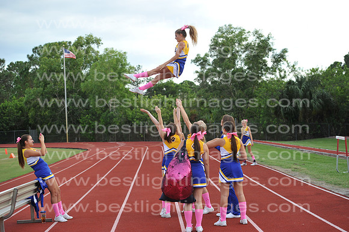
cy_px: 116
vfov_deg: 19.4
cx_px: 174
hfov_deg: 28.9
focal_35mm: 70
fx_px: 678
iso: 800
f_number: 4
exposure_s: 1/1000
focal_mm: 70
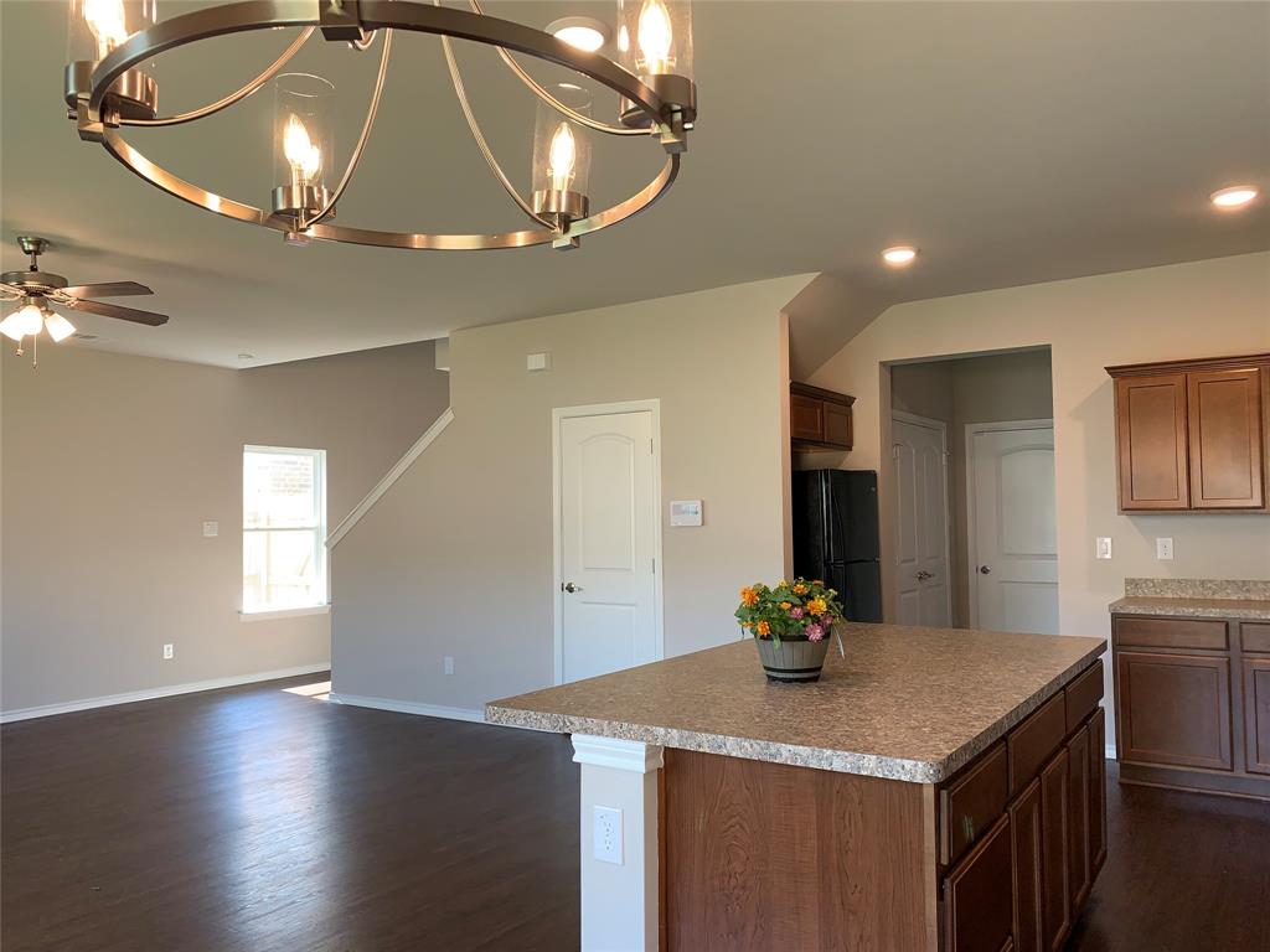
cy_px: 476
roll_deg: +0.8
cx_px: 635
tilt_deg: +1.6
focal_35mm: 26
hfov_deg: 67.3
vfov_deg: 53.1
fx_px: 954
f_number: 1.8
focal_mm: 4.25
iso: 50
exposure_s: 1/60
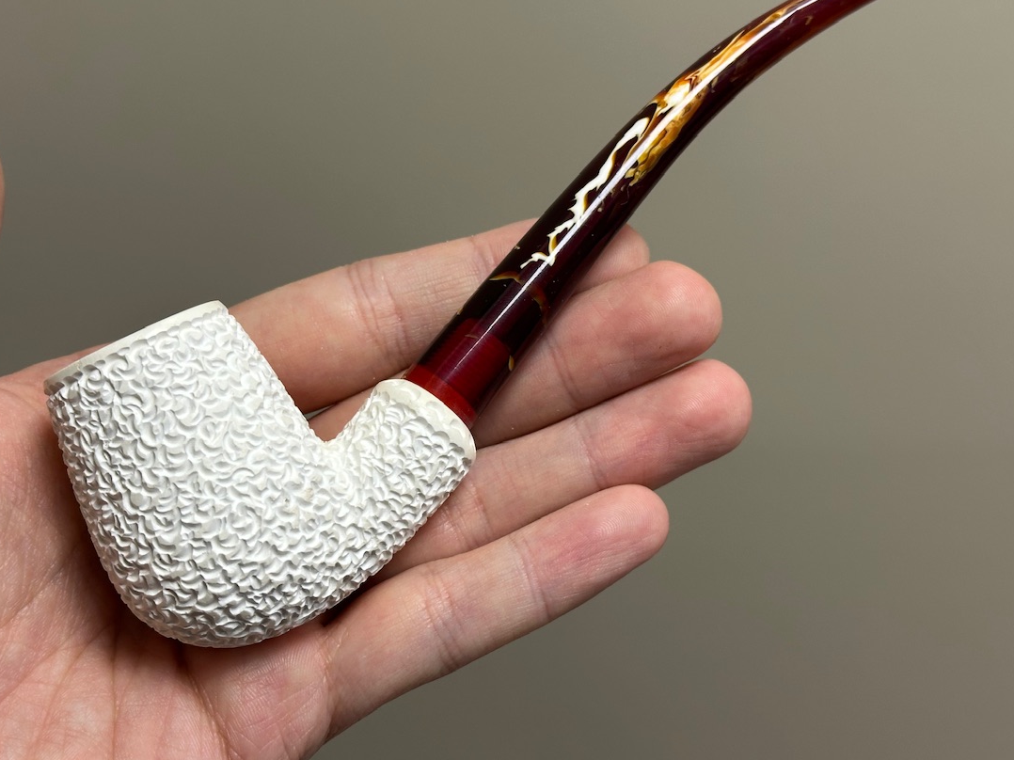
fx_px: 1669
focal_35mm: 57
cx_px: 516
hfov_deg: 33.8
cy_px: 324
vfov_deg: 25.6
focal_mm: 6.86
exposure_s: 1/103
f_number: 1.78
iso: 80
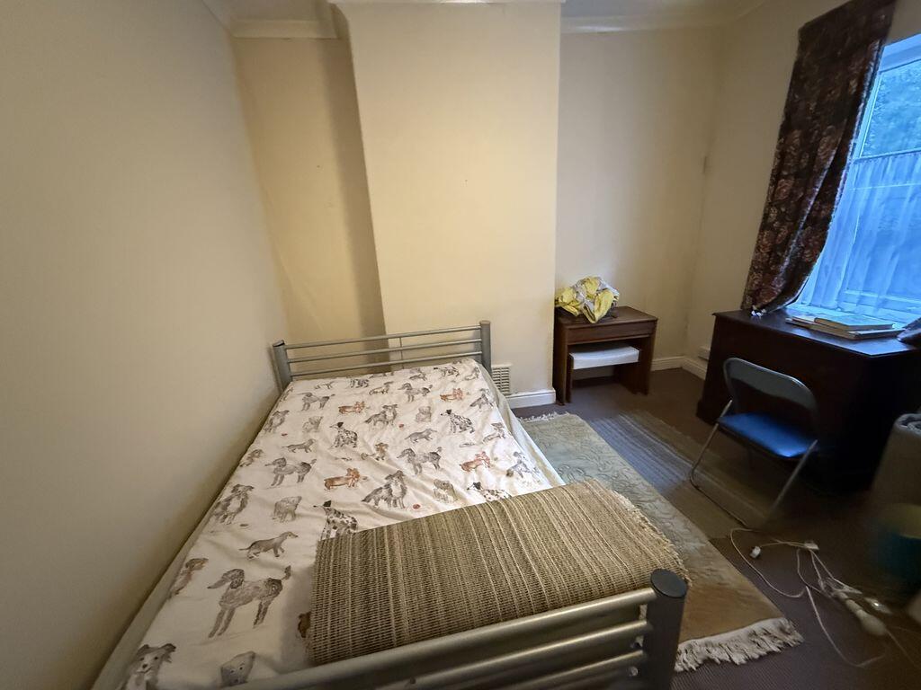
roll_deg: +1.2
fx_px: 372
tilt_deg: -17.1
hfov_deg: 102.1
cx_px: 460
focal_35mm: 14
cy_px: 345
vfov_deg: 85.7
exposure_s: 1/50
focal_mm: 2.22
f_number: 2.2
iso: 1000
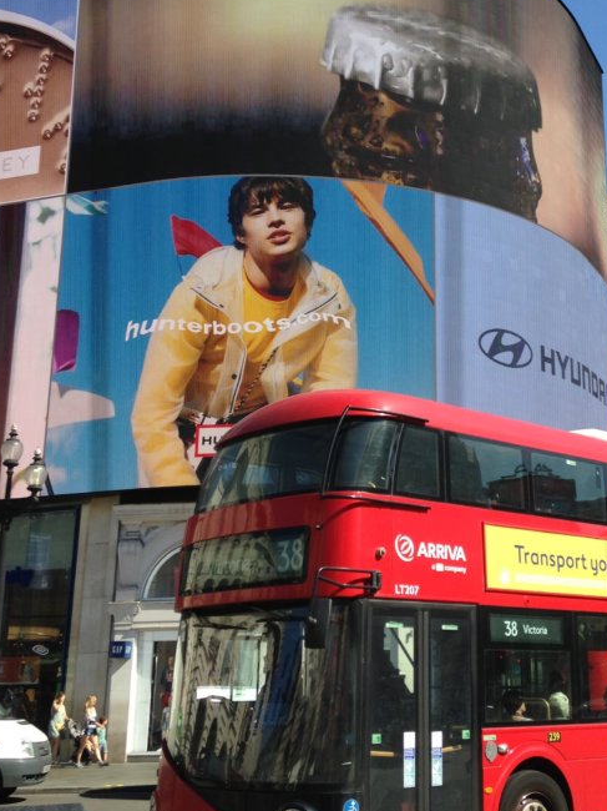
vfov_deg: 36.8
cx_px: 462
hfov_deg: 27.6
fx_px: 1217
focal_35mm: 52
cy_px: 361
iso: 50
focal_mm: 4.12
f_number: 2.4
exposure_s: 1/1063
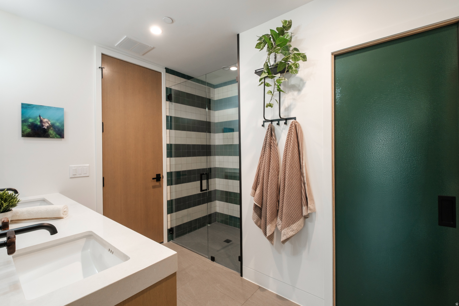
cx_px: 230
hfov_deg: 100.4
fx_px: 191
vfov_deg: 77.3
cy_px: 153
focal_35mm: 15
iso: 400
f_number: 4.5
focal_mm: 10
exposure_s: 1/80
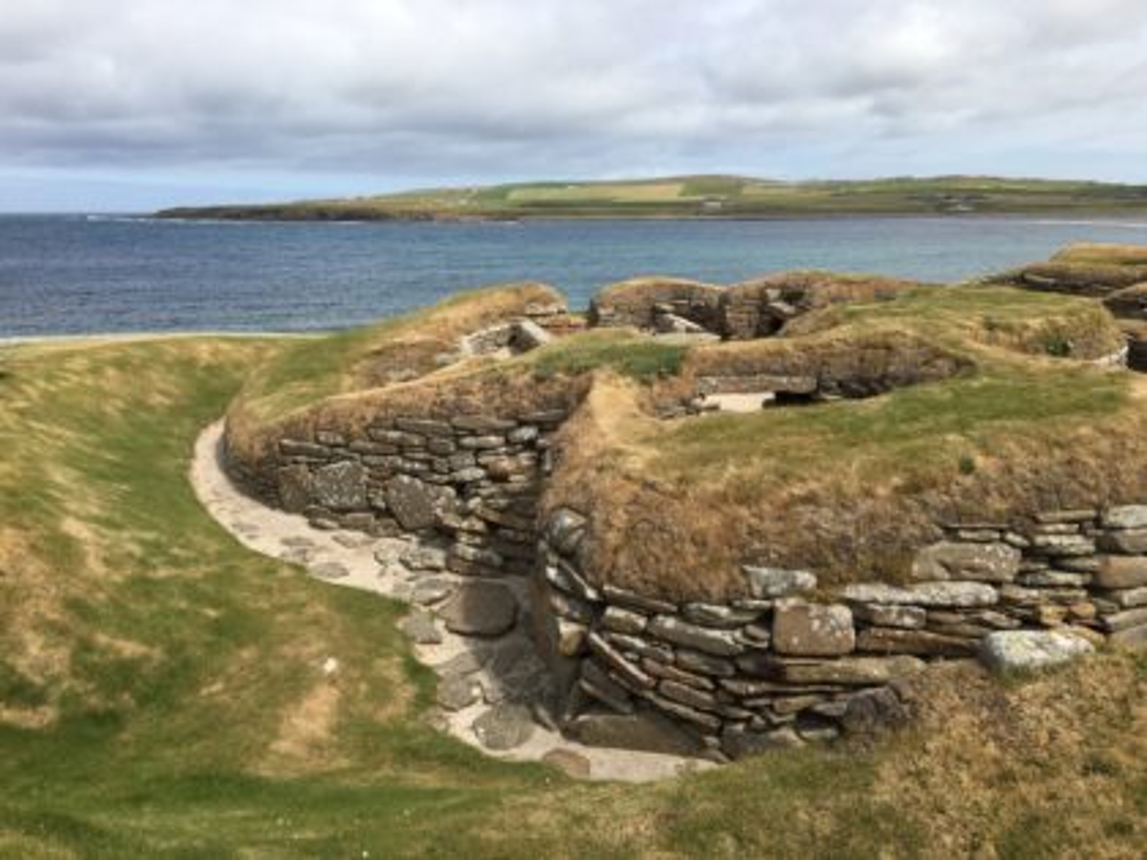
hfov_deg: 61.7
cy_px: 430
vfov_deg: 48.2
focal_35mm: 29
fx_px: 961
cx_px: 574
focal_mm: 4.15
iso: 25
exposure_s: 1/1789
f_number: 2.2
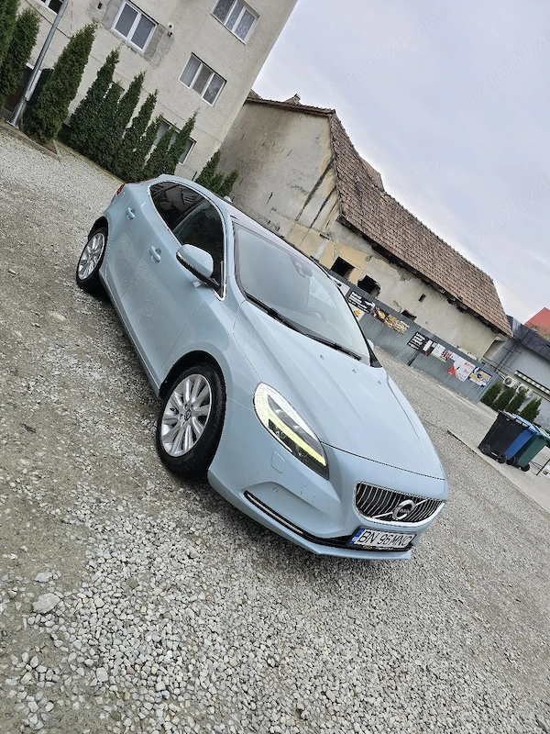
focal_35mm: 23
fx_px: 487
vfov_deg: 73.9
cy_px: 367
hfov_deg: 58.9
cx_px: 275
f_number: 1.7
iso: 12
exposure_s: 1/238
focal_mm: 6.3
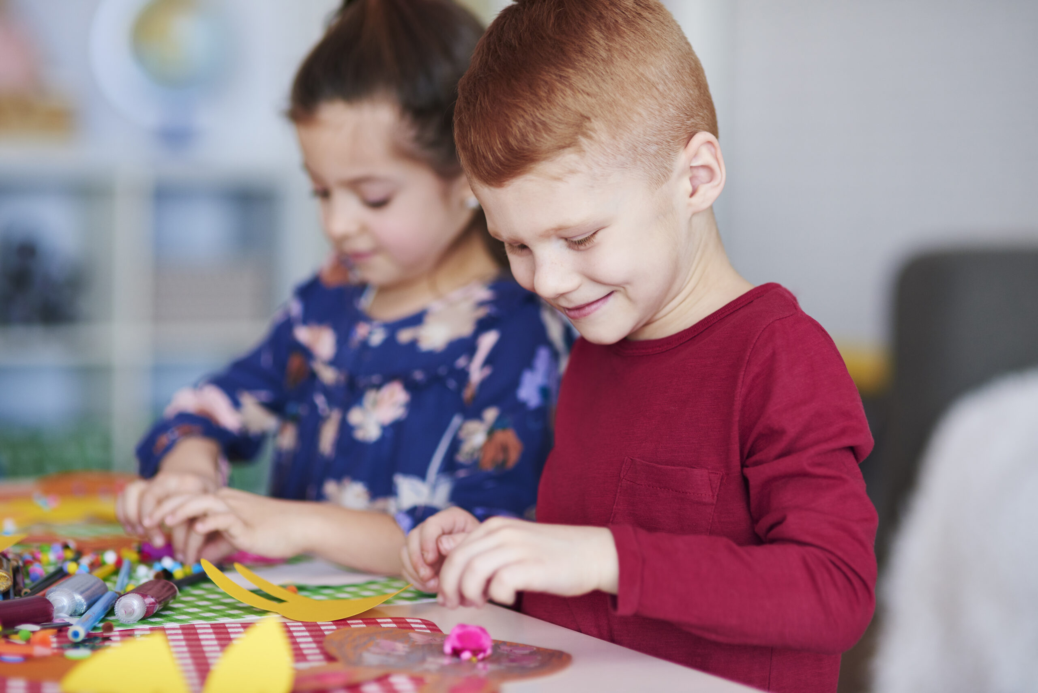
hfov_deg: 23.9
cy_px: 346
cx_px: 519
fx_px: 2452
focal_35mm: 85
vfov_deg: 16.1
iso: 400
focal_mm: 85
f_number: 2
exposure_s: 1/250
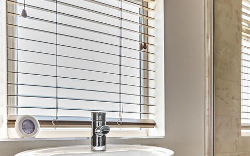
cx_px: 238
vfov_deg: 35.5
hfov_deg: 48.7
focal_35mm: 34
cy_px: 134
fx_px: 232
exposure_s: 1/15
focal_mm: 16
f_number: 9
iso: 250
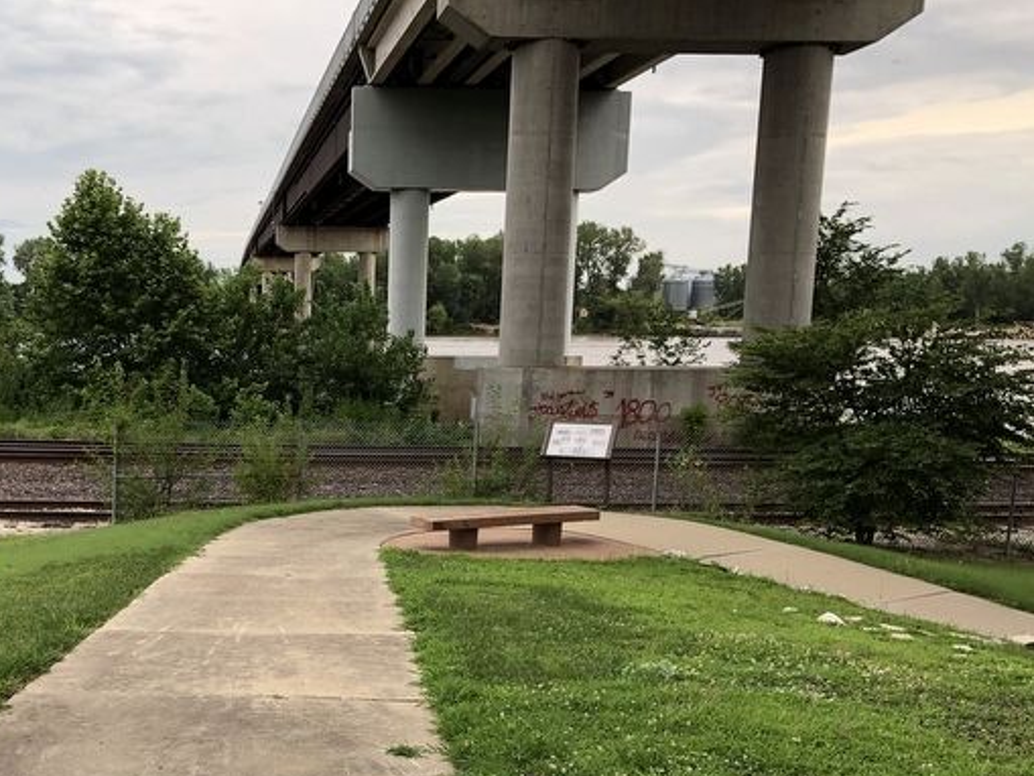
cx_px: 274
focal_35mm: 44
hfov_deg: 41.8
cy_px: 601
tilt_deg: -11.1
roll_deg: -0.1
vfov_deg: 32.1
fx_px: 1315
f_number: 1.8
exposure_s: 1/274
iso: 20
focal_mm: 4
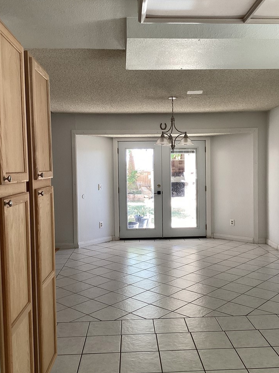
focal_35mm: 33
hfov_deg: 42.9
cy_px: 188
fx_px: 355
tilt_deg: -3.4
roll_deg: +0.5
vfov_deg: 55.4
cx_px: 145
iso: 64
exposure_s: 1/60
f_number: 2.4
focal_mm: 3.3
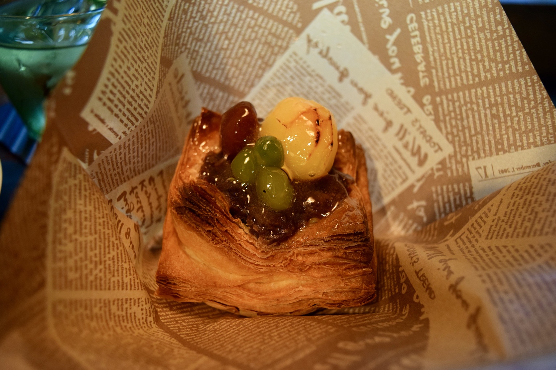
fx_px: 533
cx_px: 278
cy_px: 185
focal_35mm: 34
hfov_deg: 55.1
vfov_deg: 38.3
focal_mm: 23
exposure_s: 1/60
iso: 1100
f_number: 3.8
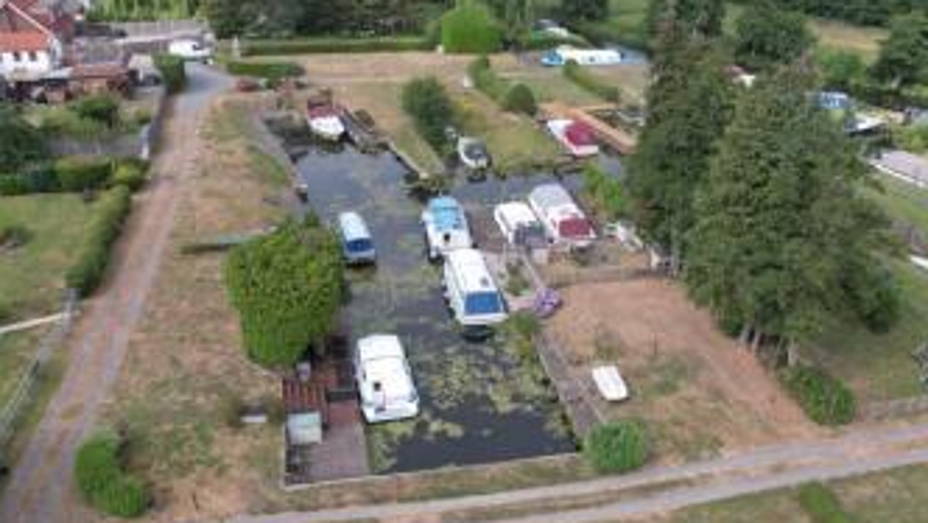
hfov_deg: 59.5
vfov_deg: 35.6
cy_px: 284
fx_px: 812
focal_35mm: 33
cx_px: 481
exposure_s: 1/160
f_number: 2.8
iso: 100
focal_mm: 8.38
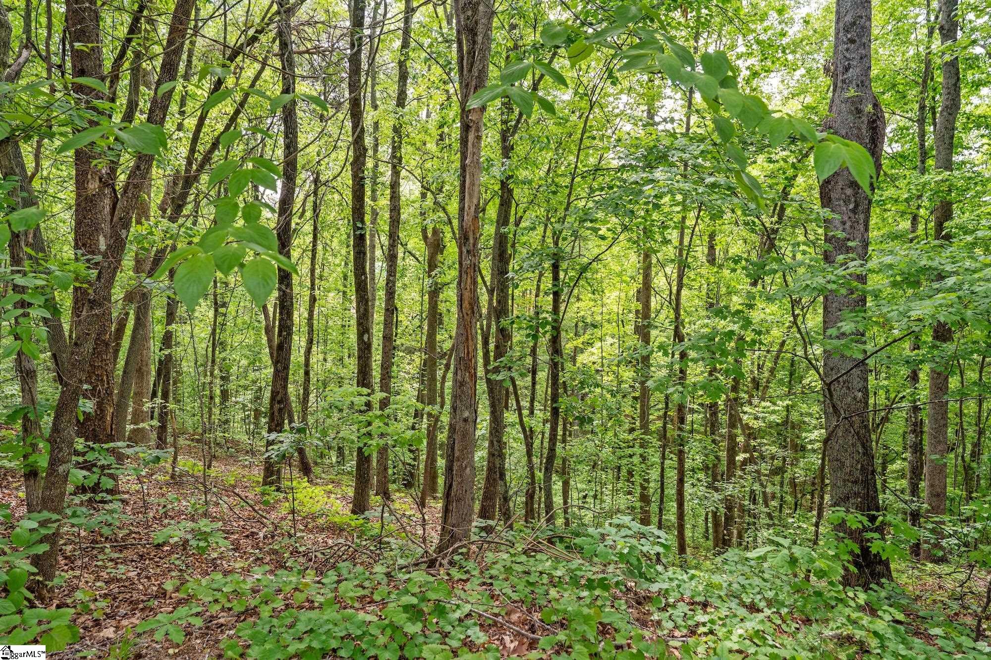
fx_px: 661
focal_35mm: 24
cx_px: 496
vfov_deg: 53.1
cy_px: 330
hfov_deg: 73.7
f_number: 6.3
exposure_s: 1/100
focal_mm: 24
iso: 400
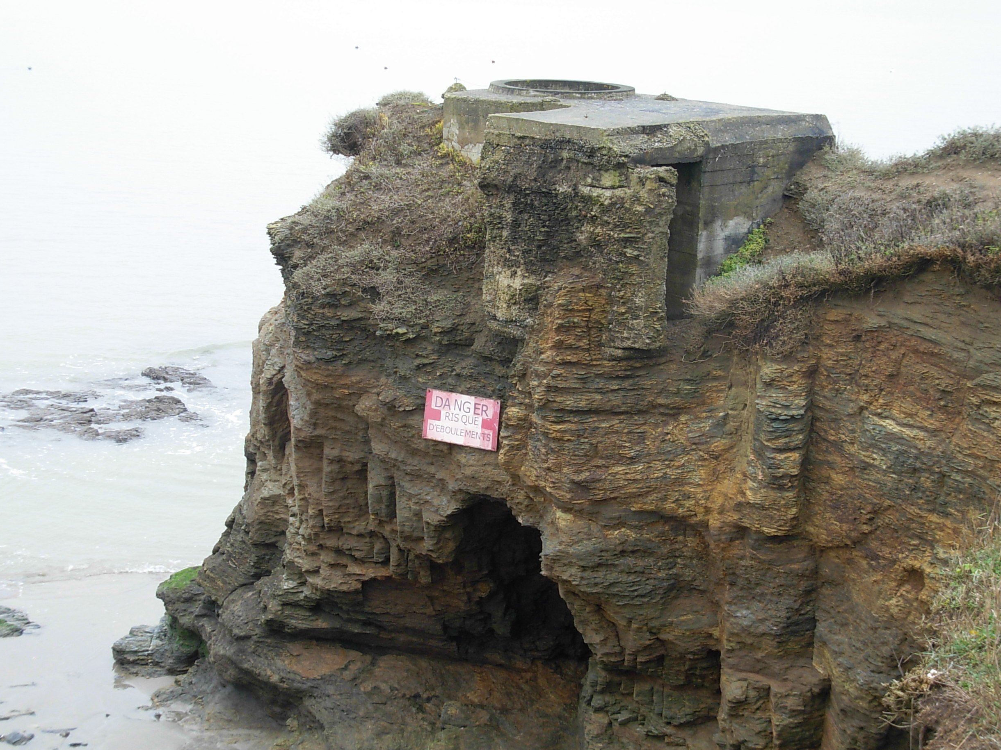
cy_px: 369
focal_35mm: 68
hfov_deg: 28.6
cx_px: 521
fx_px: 1966
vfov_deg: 21.6
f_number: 3.4
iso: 79
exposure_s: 1/78.3
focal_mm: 10.5
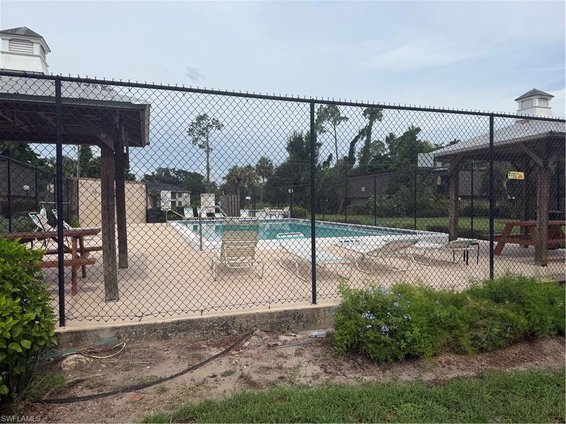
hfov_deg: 71.6
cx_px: 283
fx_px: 392
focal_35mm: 24
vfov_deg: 56.8
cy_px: 212
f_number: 1.78
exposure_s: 1/8130
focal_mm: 6.76
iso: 80
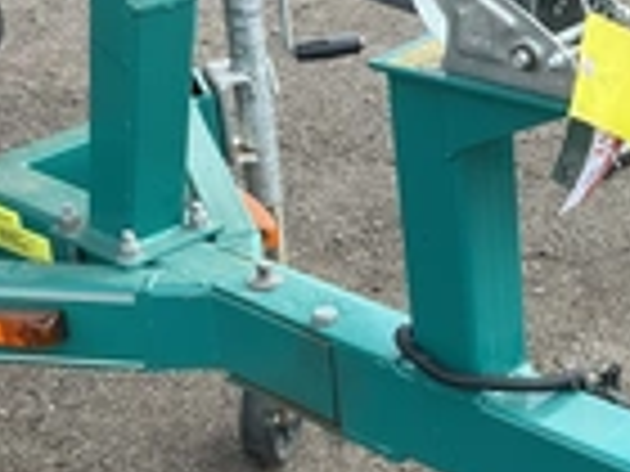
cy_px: 274
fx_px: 1511
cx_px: 495
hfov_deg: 23.3
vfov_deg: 17.8
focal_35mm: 83
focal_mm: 3
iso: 25
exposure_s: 1/391
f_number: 1.8
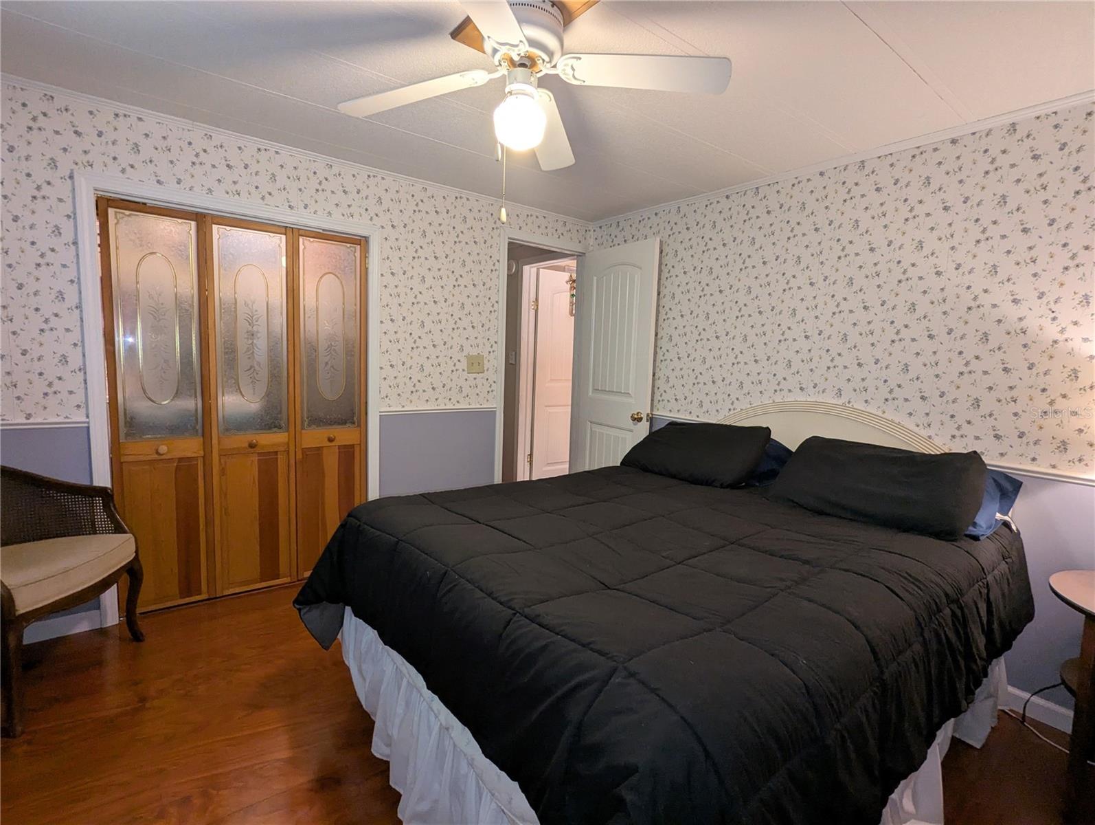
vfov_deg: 78.2
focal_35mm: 16
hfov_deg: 94.4
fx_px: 507
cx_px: 548
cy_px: 412
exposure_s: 1/30
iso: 190
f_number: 2.2
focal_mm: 2.35
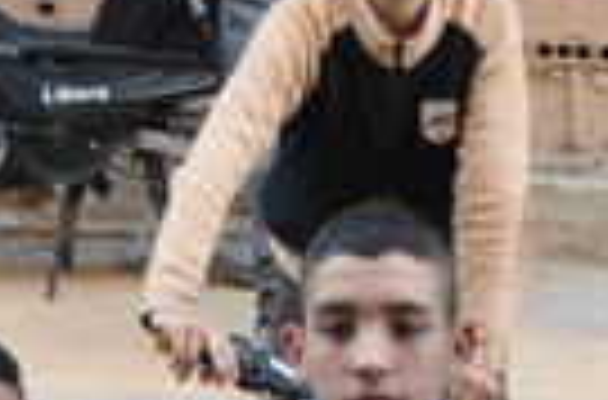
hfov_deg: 7.6
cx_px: 558
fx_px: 4561
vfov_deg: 5.0
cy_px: 780
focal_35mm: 271
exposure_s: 1/60
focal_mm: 38
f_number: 4.8
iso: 400
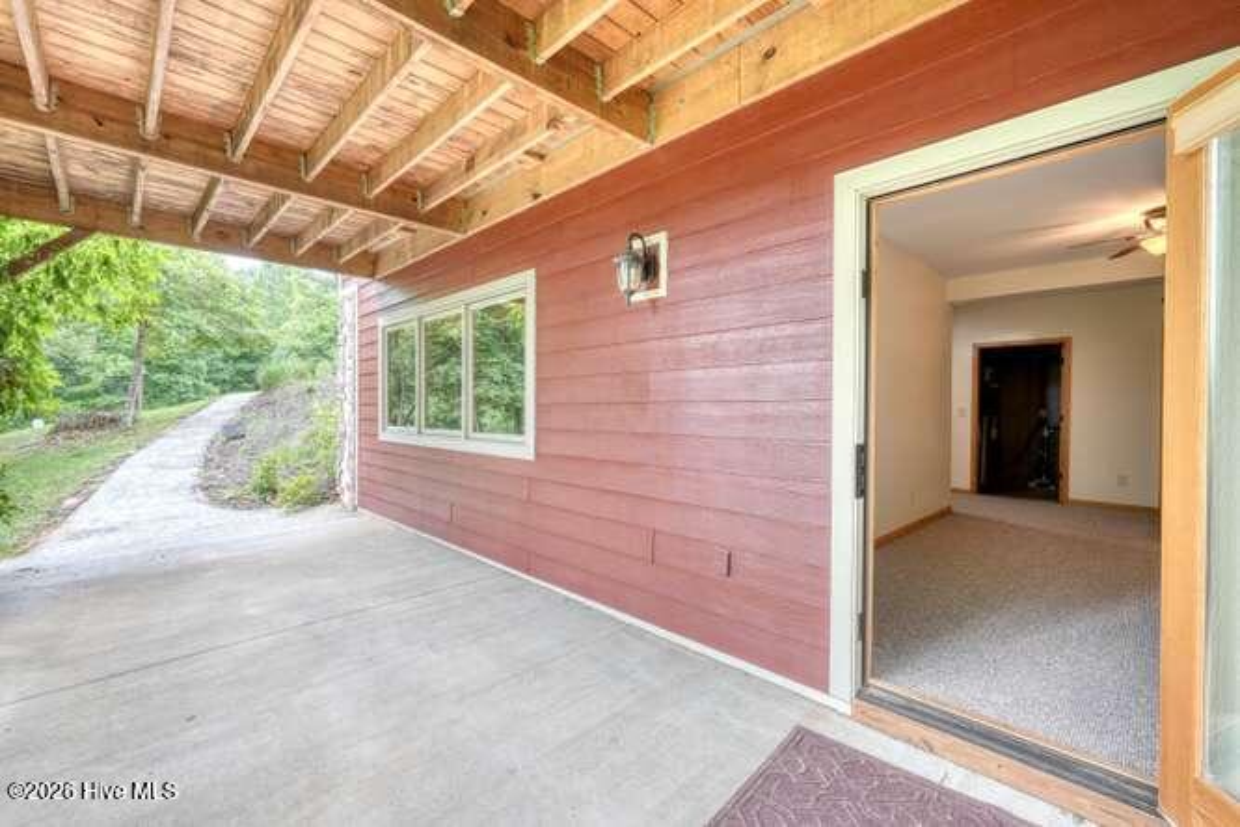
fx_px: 517
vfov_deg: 77.3
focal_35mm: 15
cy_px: 414
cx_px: 620
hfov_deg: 100.4
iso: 100
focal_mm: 10
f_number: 9
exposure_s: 1/1.6
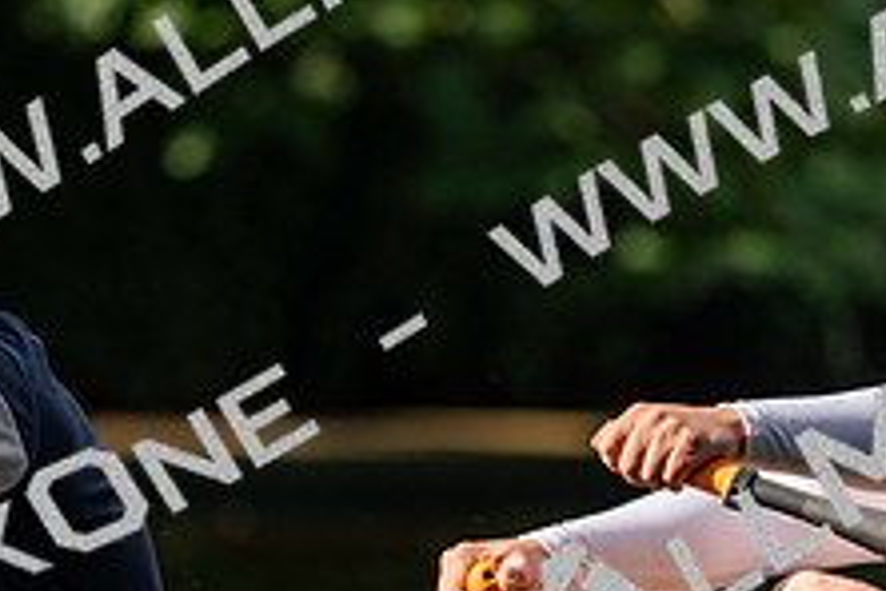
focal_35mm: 1044
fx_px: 25692
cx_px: 200
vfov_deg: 1.3
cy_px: 353
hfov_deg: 2.0
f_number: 4.5
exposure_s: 1/2500
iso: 640
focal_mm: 400
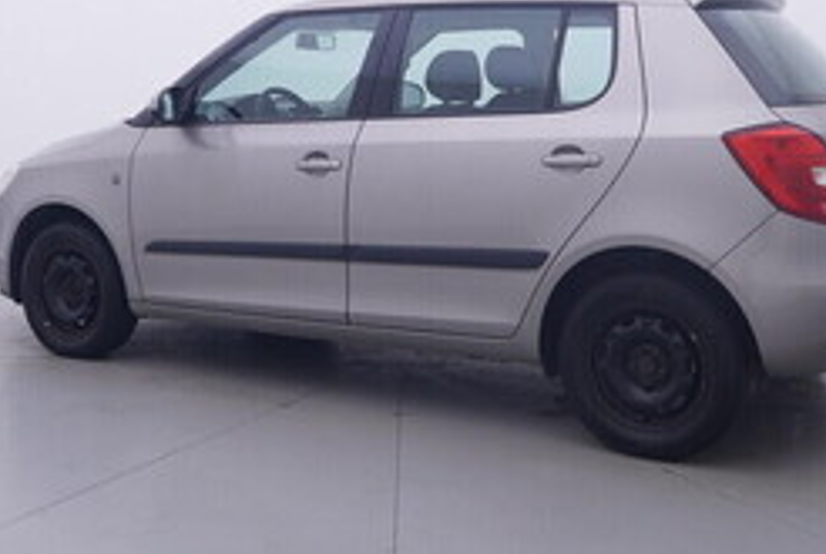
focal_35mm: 50
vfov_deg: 26.6
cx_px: 428
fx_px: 1152
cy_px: 129
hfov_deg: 39.4
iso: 200
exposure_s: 1/80
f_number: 5
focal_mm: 15
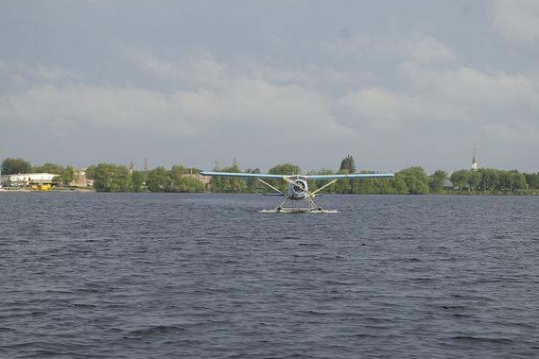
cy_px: 196
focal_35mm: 93
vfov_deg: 14.8
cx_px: 291
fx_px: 1386
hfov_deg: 22.0
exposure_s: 1/750
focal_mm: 55
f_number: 9.5
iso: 400
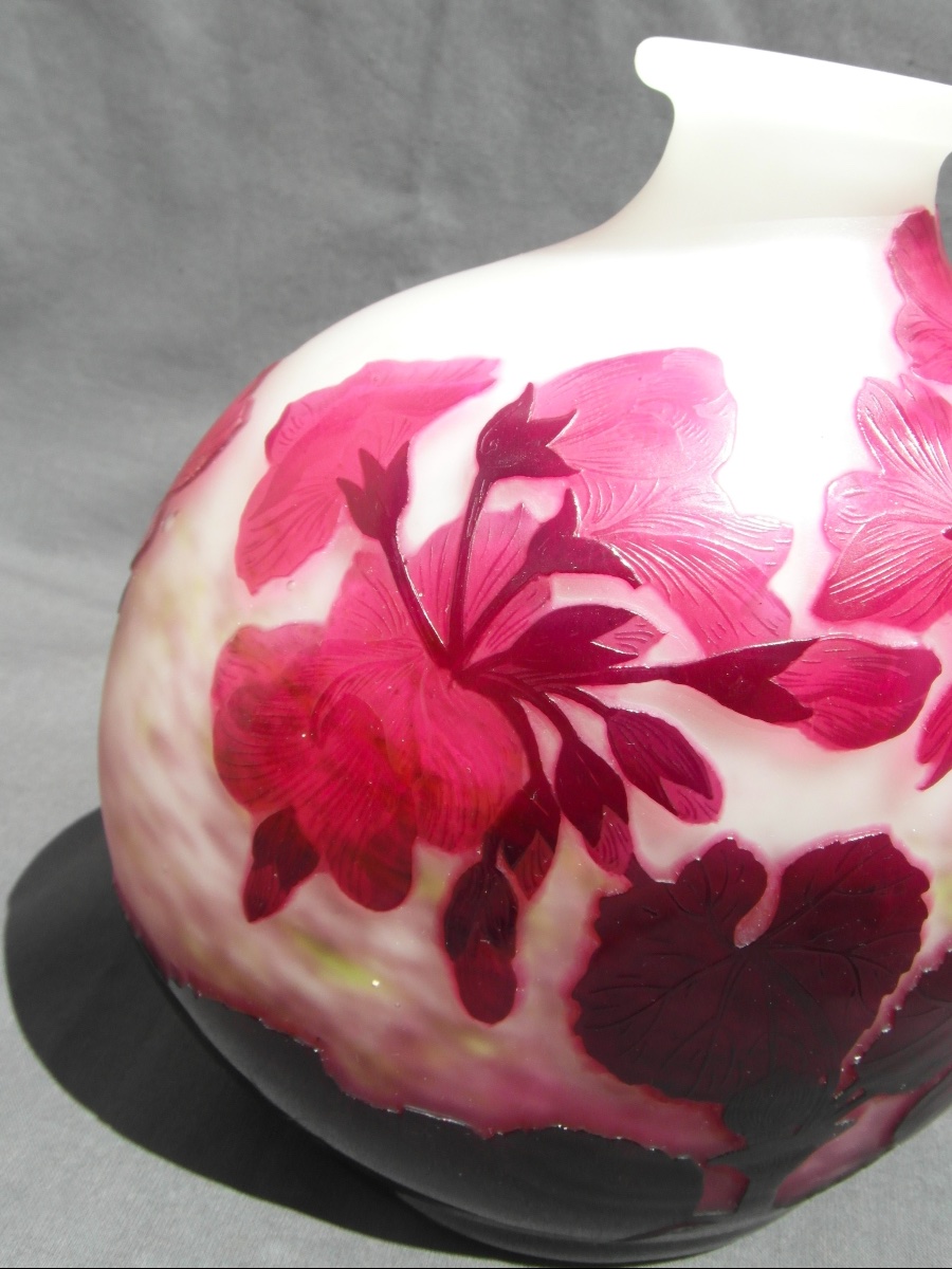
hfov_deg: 44.2
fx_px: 1173
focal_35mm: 32
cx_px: 476
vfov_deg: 56.8
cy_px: 634
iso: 80
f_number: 5.6
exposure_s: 1/250
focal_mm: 5.3
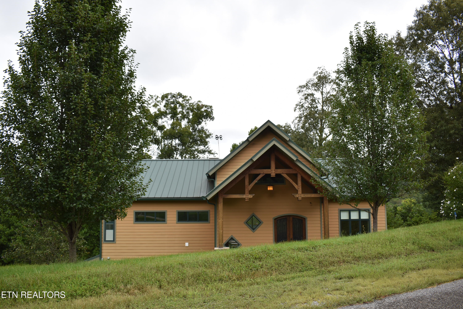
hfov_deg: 59.5
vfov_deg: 41.7
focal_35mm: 32
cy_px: 154
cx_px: 232
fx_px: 405
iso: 100
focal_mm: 21
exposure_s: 1/200
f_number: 5
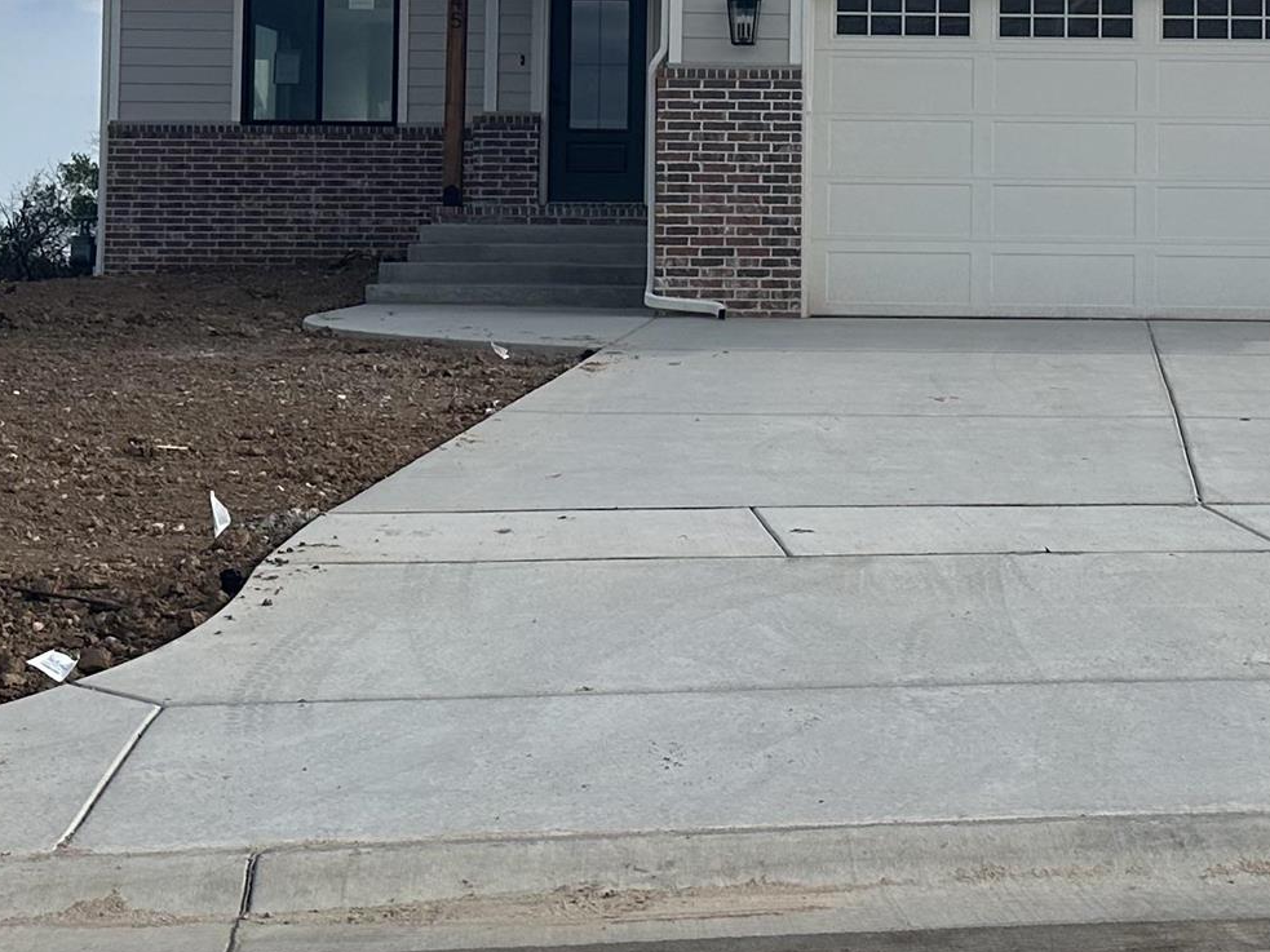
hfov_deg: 25.5
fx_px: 2751
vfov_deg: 19.4
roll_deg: -0.5
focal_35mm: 75
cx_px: 1021
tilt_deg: +3.6
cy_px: 142
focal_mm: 6.86
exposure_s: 1/6211
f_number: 1.78
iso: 80
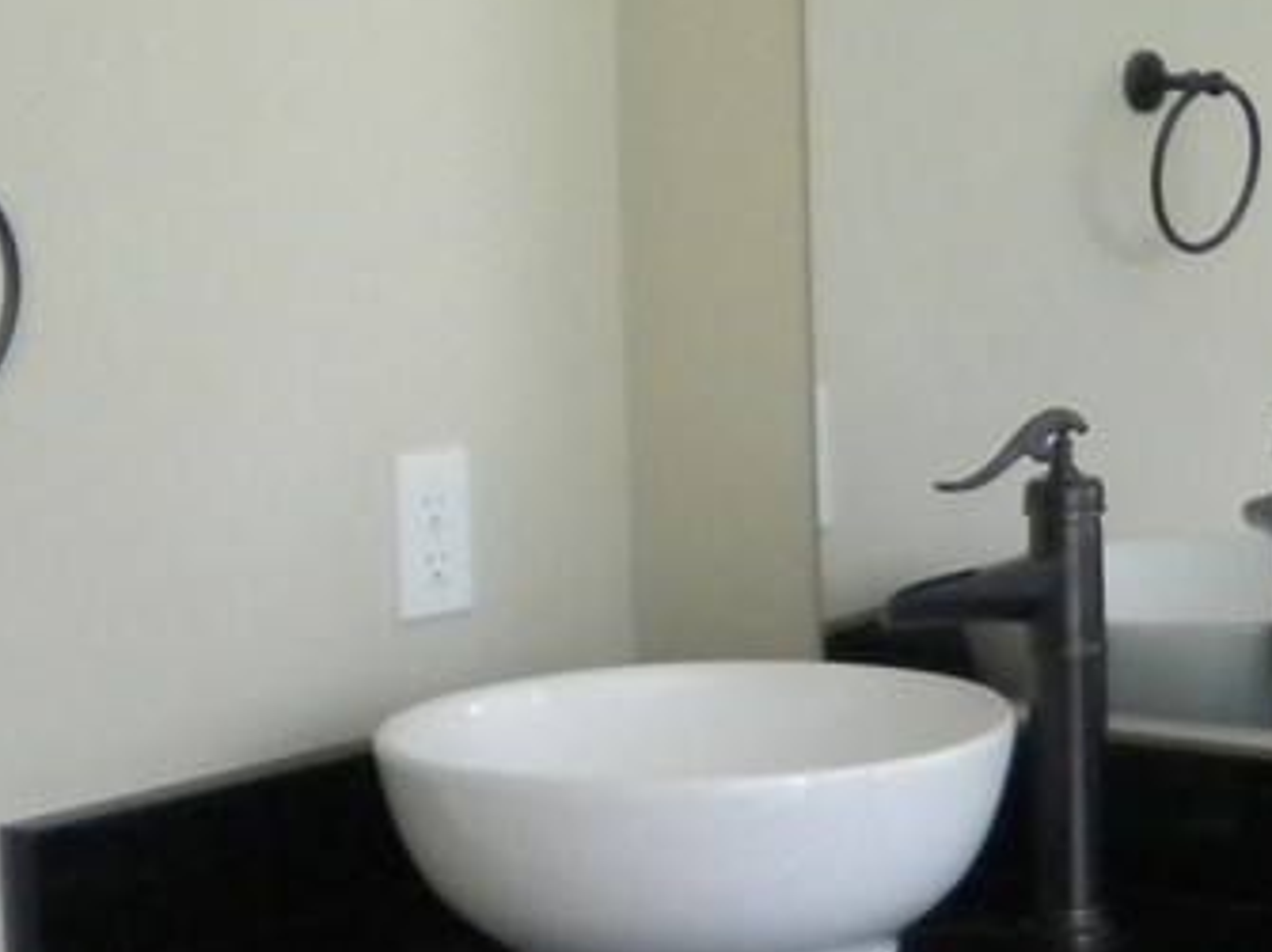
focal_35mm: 107
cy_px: 516
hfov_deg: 17.3
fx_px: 3930
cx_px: 1625
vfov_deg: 13.8
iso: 400
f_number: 3.1
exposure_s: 1/220
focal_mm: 6.3
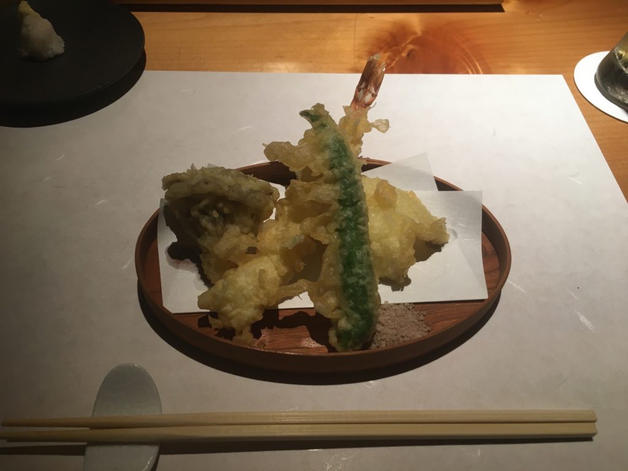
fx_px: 526
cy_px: 236
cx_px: 314
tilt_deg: -51.7
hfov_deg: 61.7
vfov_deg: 48.2
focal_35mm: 29
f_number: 2.2
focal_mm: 4.15
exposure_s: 1/30
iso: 64
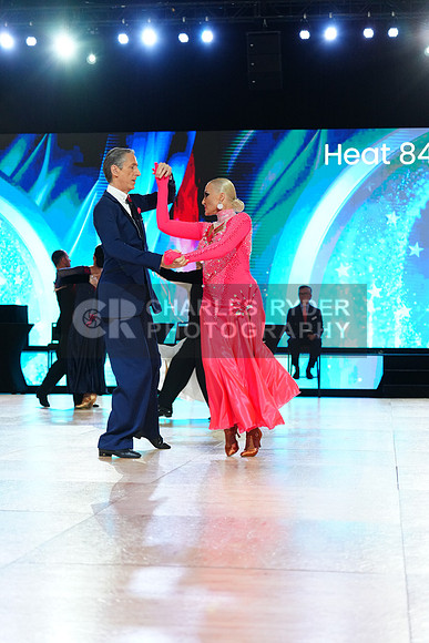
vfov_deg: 28.8
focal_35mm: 70
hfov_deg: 19.5
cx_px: 214
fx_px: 1250
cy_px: 322
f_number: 4
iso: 2500
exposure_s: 1/320
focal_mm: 70
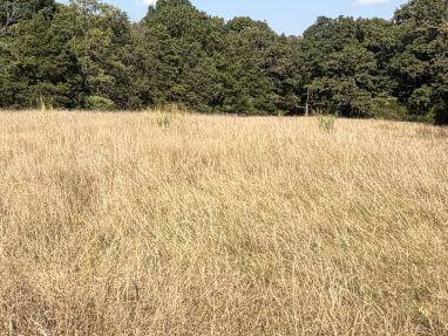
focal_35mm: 50
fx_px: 648
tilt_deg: -1.9
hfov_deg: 36.8
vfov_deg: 28.5
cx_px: 89
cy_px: 64
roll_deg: +1.5
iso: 25
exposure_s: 1/770
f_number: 2.2
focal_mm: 2.22
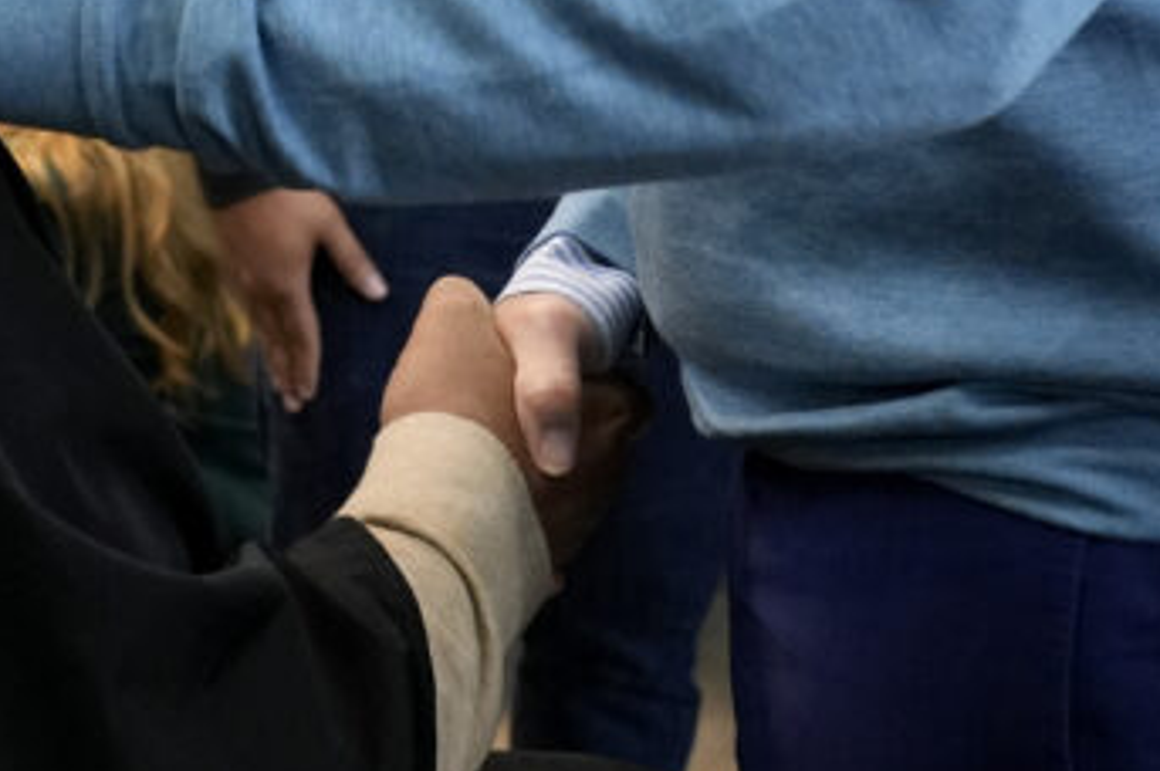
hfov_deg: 25.8
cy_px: -431
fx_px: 2479
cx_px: 223
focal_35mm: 77
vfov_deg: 16.0
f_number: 4.5
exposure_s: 1/160
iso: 2500
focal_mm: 24
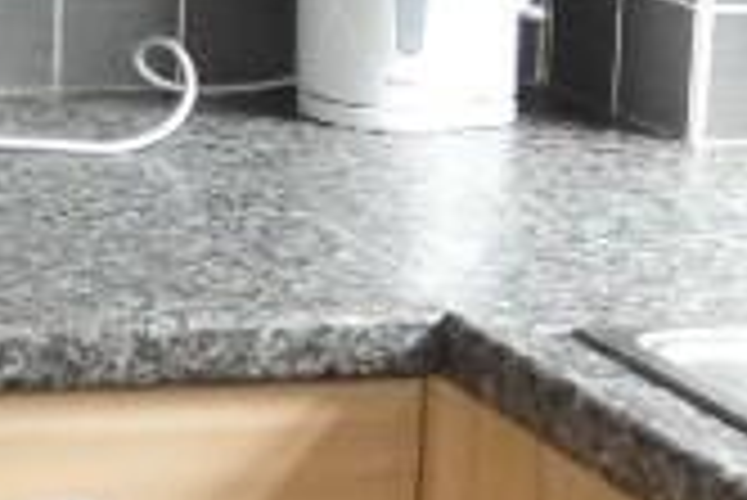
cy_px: -131
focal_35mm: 128
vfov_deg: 10.5
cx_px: -436
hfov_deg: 14.7
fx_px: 2658
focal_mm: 3.6
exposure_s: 1/60
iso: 200
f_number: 2.8
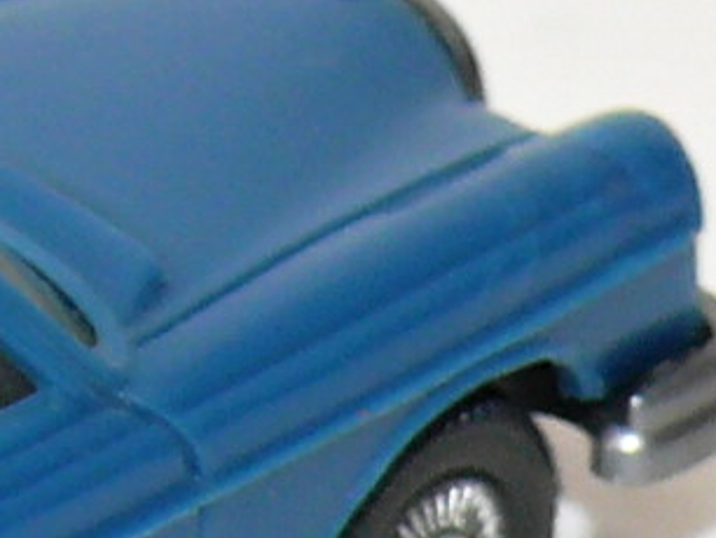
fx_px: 14594
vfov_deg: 2.1
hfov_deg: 2.8
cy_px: 519
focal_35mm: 705
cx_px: -562
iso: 100
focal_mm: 16.1
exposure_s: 1/30
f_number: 4
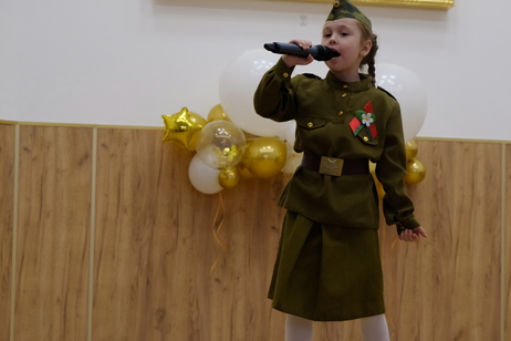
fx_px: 1632
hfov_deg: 17.8
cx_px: 337
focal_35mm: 115
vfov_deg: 11.9
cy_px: 193
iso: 1600
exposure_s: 1/125
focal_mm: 55
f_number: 5.6
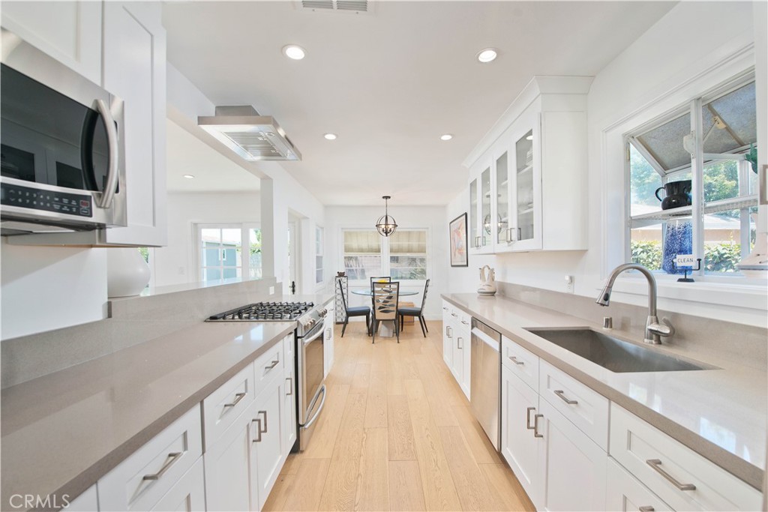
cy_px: 256
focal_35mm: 14
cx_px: 384
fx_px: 299
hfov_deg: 104.2
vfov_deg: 81.2
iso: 400
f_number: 5.6
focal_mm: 14
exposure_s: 1/400
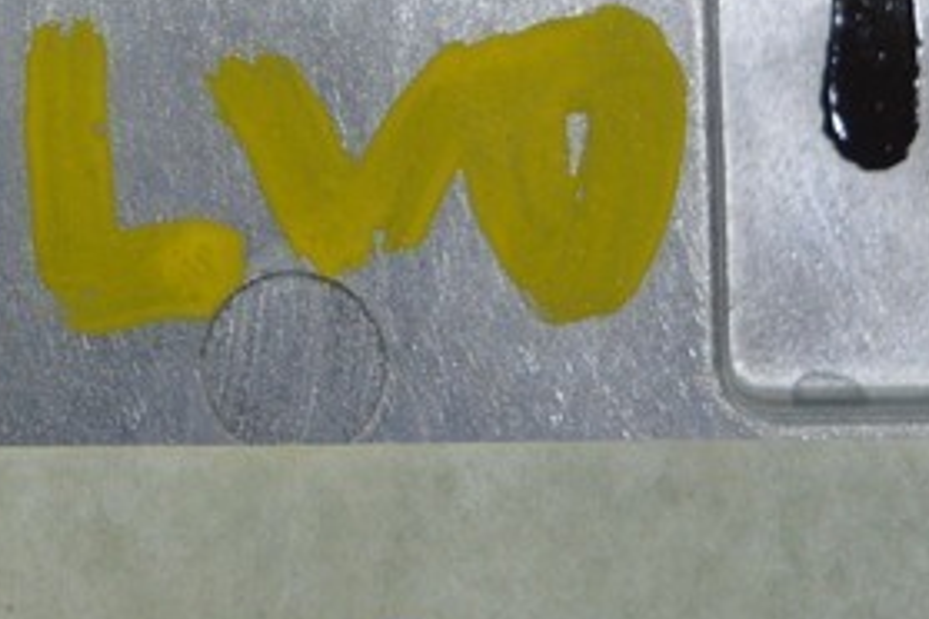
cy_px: -241
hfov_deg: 14.1
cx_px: -53
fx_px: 3690
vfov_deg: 9.4
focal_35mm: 143
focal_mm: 26
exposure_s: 1/50
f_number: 4
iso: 400
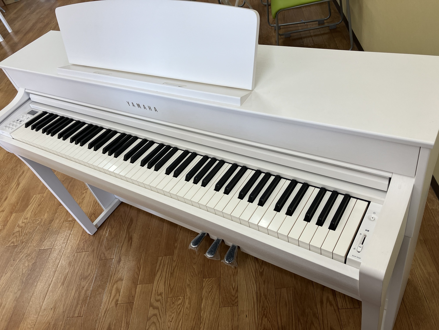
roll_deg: +18.6
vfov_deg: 49.7
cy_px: 165
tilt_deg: -42.2
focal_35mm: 28
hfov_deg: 63.4
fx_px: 355
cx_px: 220
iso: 40
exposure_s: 1/120
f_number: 1.8
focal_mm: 3.99
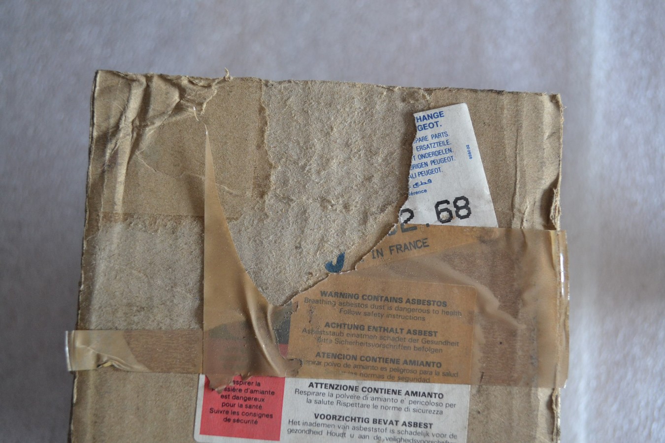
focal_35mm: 45
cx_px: 332
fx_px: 831
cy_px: 222
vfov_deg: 29.9
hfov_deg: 43.6
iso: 1100
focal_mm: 30
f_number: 4.5
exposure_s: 1/60
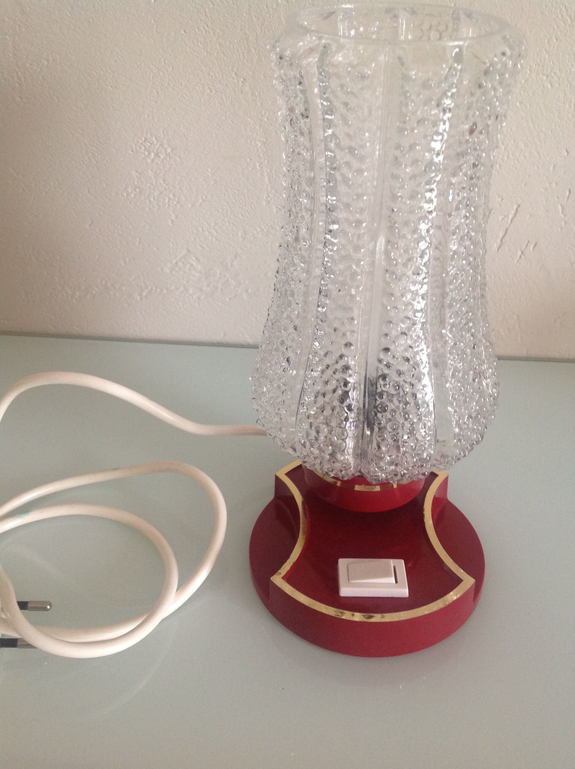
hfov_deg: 40.6
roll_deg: +0.7
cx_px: 288
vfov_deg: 52.7
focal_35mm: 35
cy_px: 384
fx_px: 777
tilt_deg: -35.6
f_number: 2.4
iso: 125
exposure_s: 1/15
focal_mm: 4.28
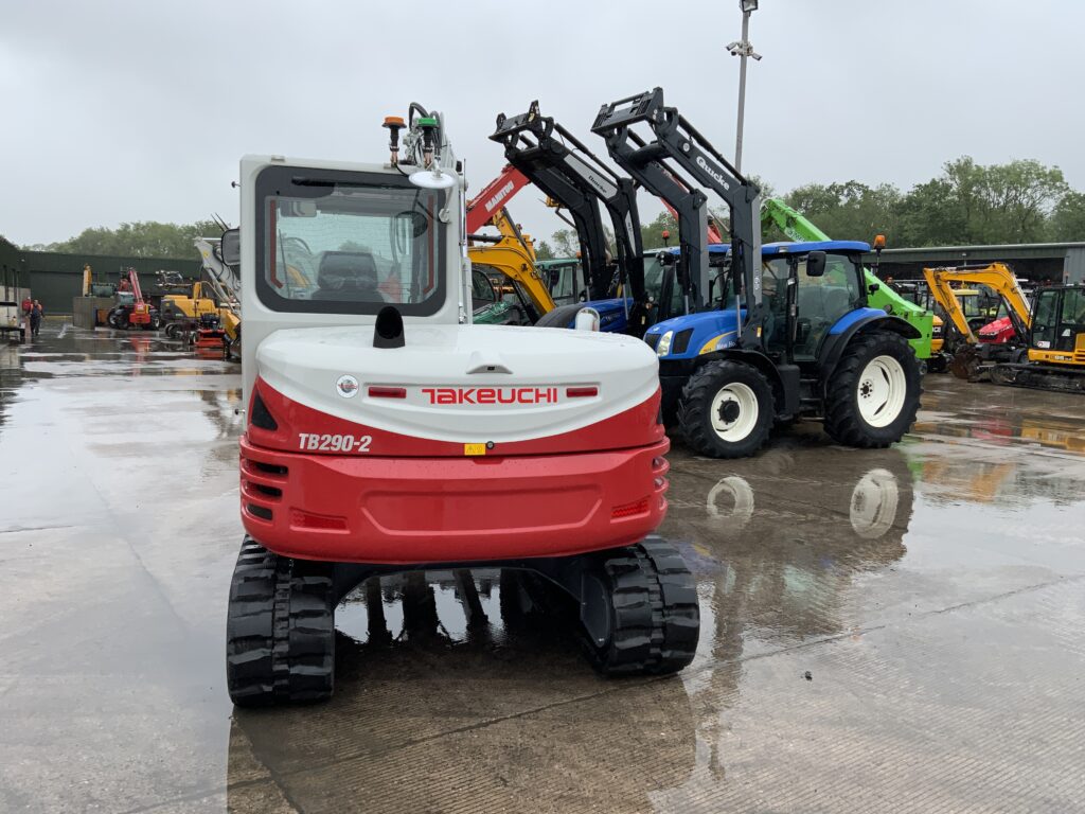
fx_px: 909
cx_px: 542
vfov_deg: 48.2
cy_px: 407
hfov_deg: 61.7
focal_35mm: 29
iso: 16
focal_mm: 3
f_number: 1.8
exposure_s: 1/666
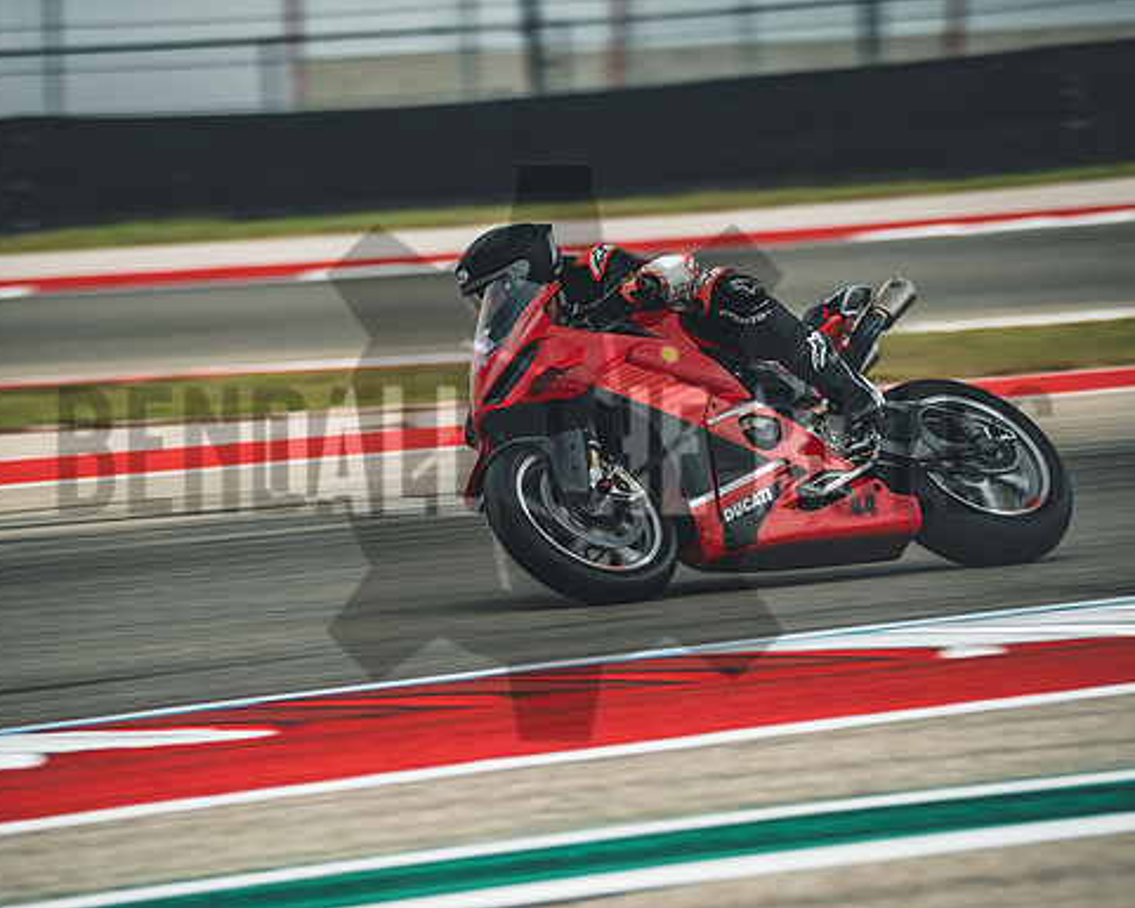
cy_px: 454
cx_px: 555
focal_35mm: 385
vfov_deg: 4.0
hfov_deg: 5.0
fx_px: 12935
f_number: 5
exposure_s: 1/250
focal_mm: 226.6
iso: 160
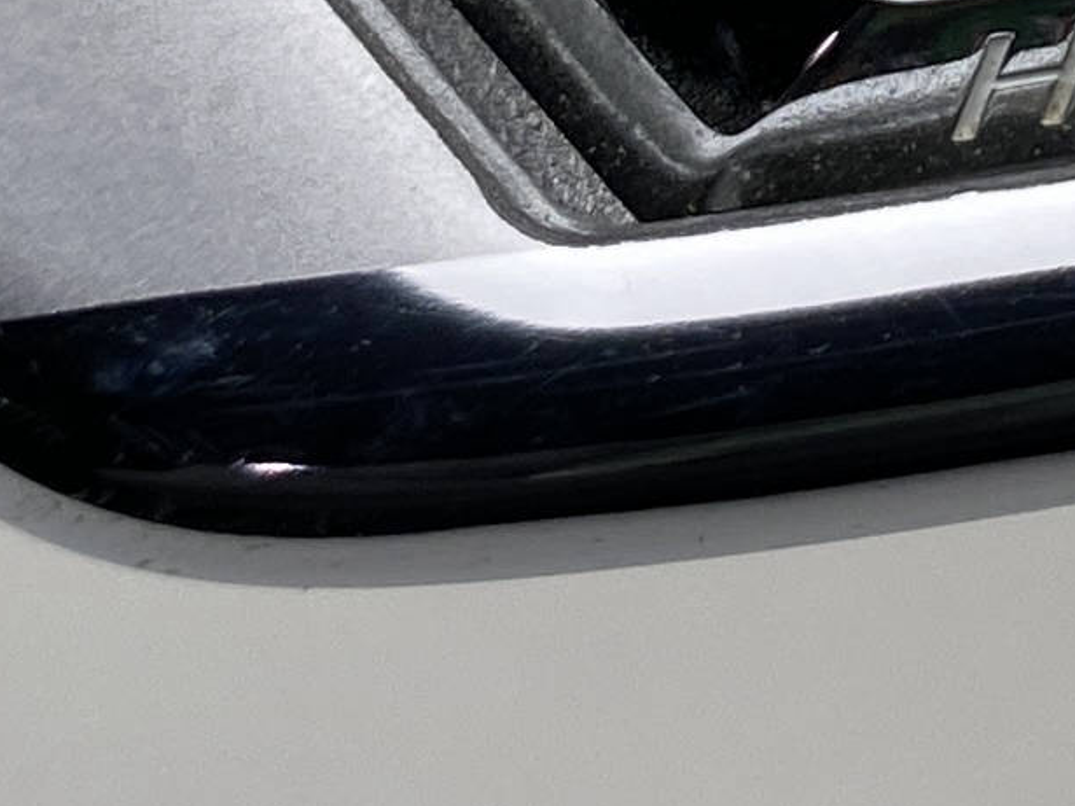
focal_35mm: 164
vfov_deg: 8.7
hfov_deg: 11.1
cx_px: 2022
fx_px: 5092
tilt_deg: -63.3
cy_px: -652
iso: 32
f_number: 1.8
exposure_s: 1/460
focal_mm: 4.25
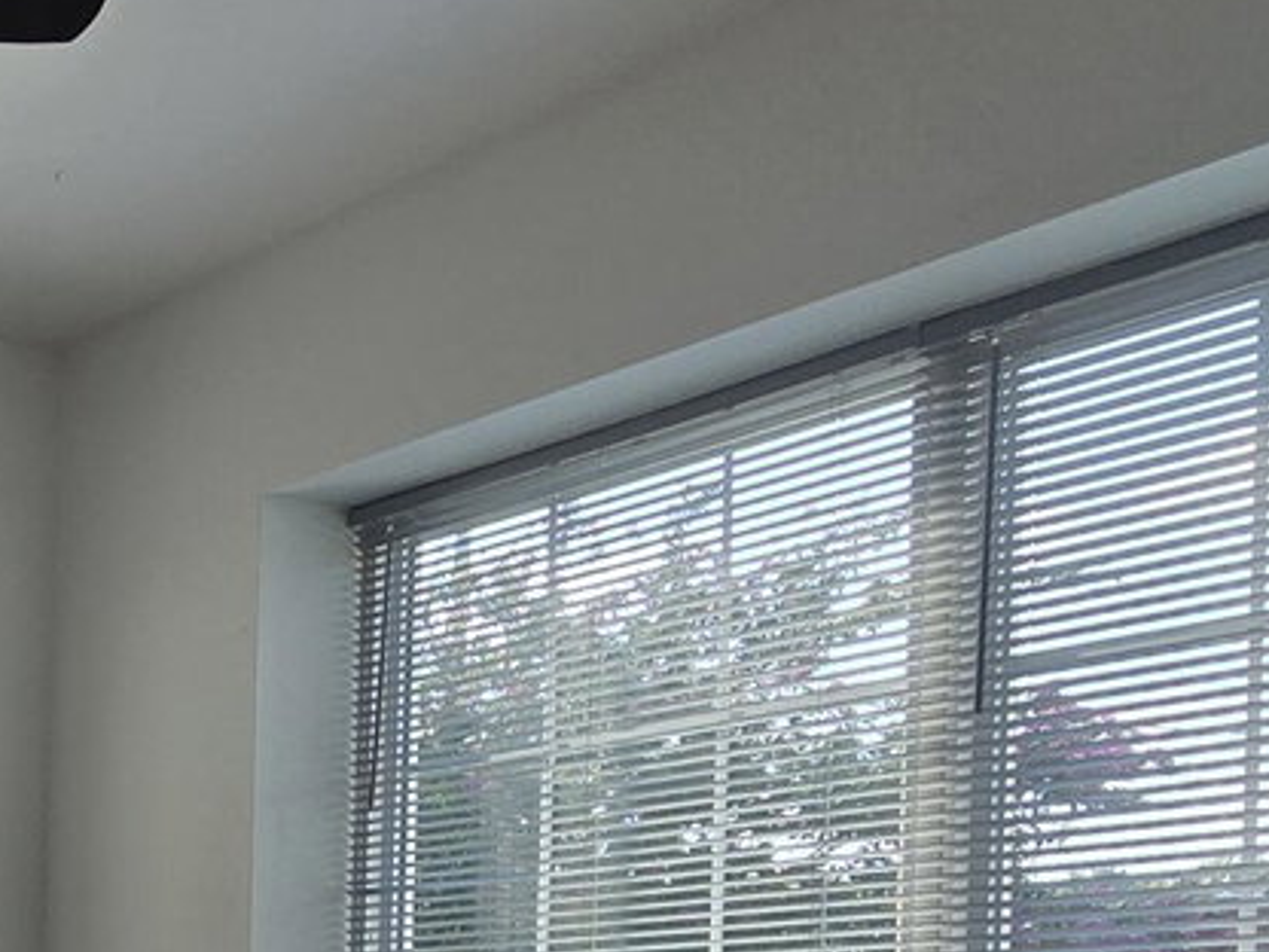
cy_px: 1126
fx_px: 1833
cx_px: -461
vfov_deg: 26.1
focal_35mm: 50
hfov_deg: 29.2
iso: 50
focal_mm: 2.2
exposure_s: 1/338
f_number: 2.2
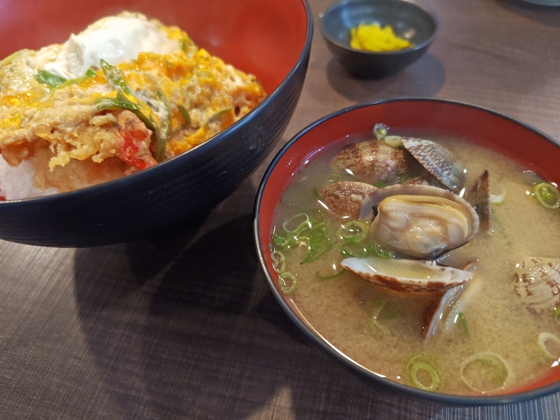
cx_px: 280
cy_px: 210
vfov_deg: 58.9
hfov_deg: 73.9
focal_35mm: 23
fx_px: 372
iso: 413
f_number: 1.9
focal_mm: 5.56
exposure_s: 1/60
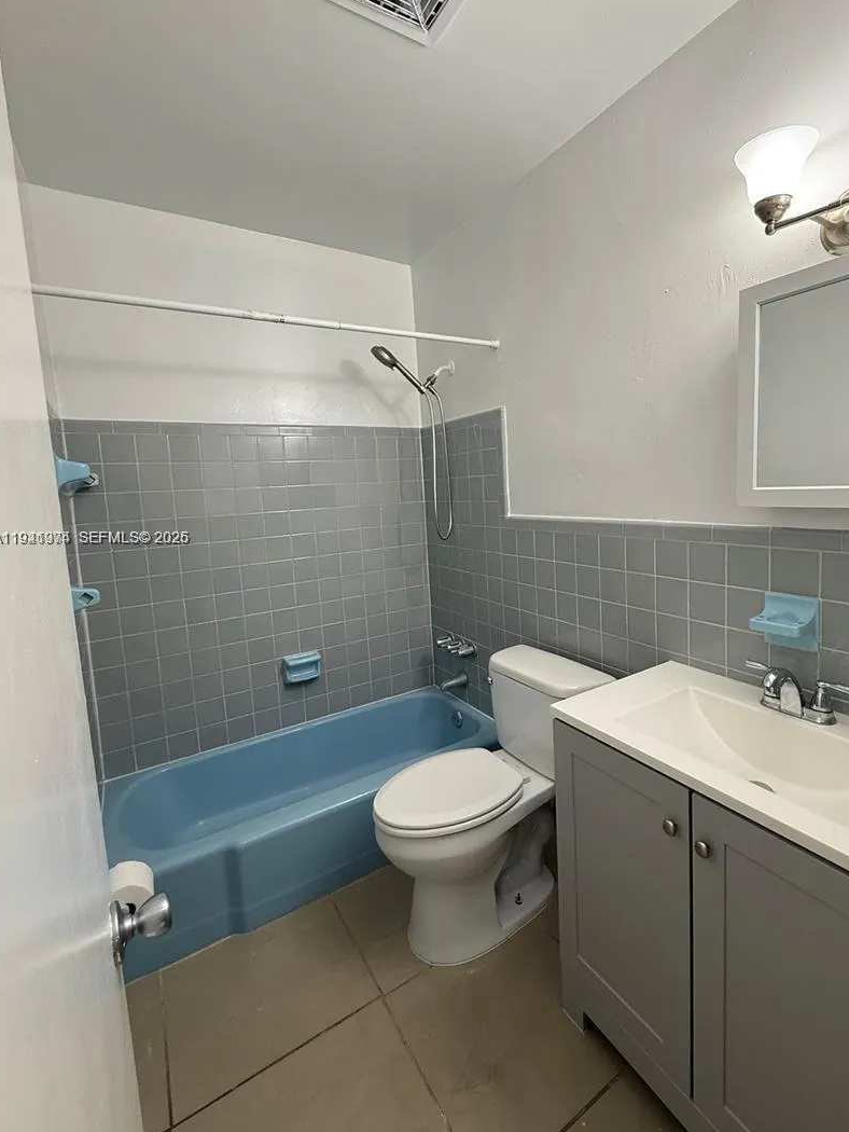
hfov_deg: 77.8
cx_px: 474
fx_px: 523
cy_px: 539
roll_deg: +2.2
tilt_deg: -5.9
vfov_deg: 94.4
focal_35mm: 16
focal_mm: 2.22
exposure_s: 1/120
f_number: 2.2
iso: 125
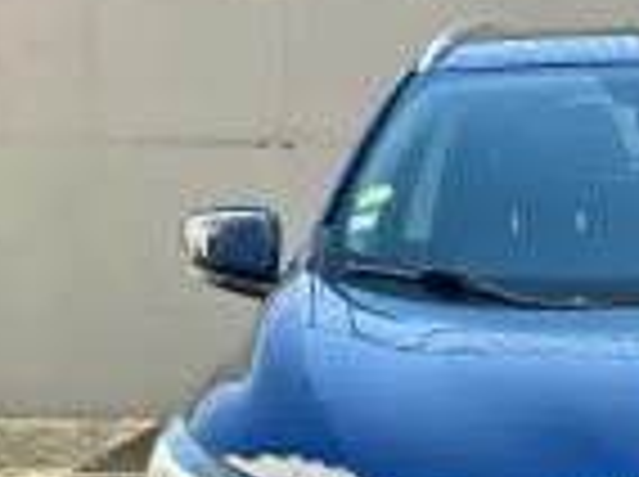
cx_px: 702
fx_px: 2248
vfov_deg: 11.9
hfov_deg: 15.7
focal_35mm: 122
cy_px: 540
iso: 64
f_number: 1.78
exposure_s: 1/444
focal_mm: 6.86
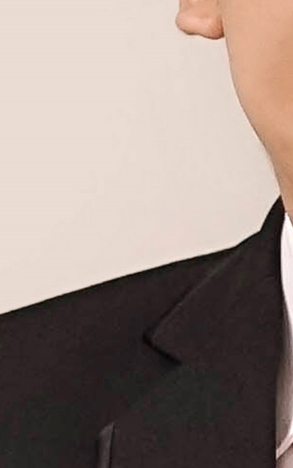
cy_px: 815
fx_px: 3488
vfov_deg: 7.5
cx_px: 451
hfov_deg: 4.8
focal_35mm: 273
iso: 800
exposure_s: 1/125
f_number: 2.8
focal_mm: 35
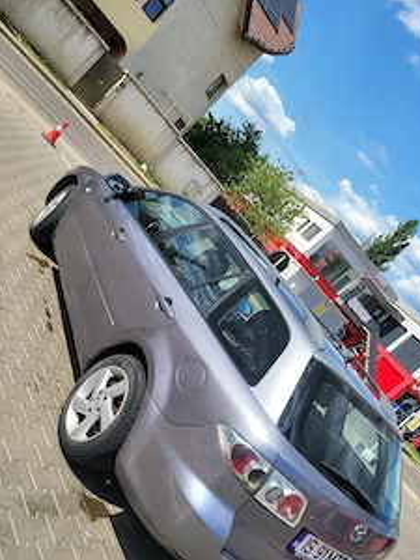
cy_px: 355
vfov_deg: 56.1
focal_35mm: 32
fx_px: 518
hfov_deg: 44.2
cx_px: 217
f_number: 1.8
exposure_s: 1/2500
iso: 40
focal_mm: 5
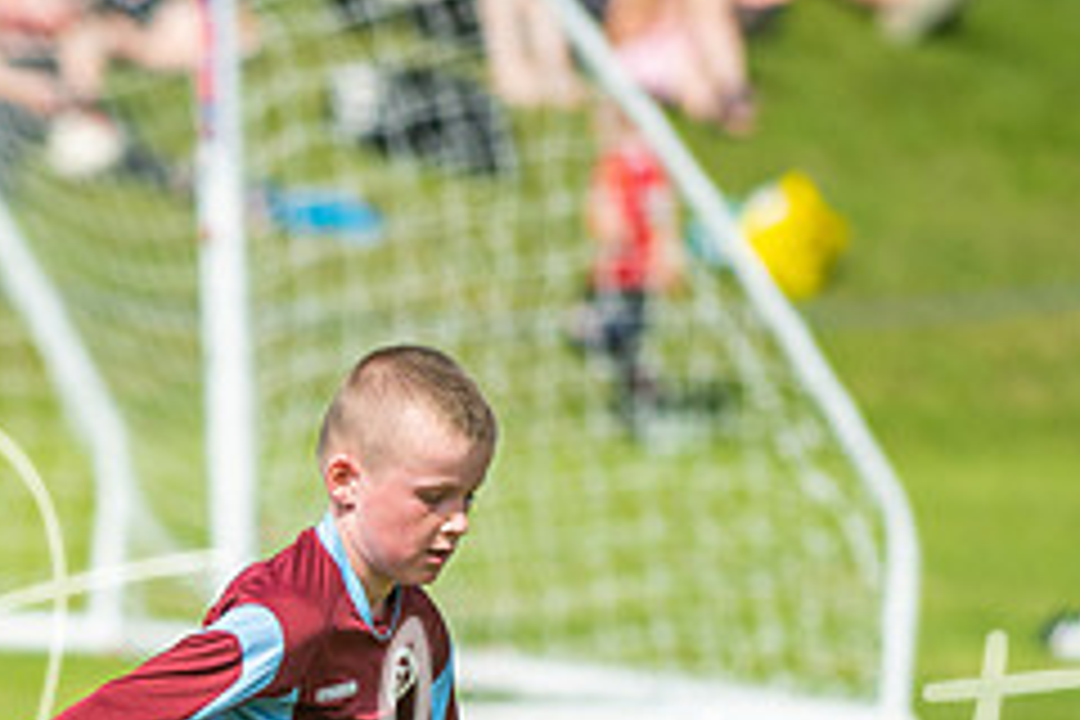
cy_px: 749
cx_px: -126
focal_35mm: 688
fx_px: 20638
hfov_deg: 3.0
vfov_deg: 2.0
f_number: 3.2
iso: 250
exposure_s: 1/3200
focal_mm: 190
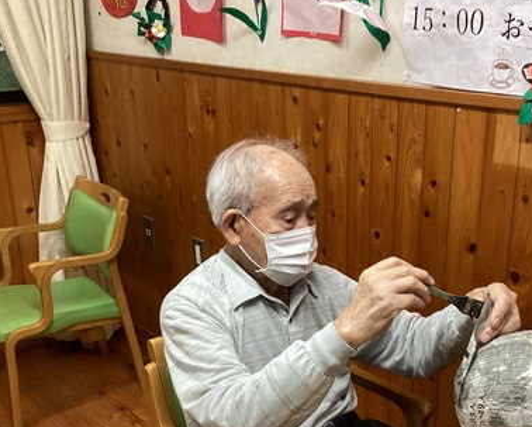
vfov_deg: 31.1
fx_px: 756
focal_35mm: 48
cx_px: 329
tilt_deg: -23.9
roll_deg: +0.0
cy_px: 309
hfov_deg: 38.5
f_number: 2.4
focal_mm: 3.3
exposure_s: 1/60
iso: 160
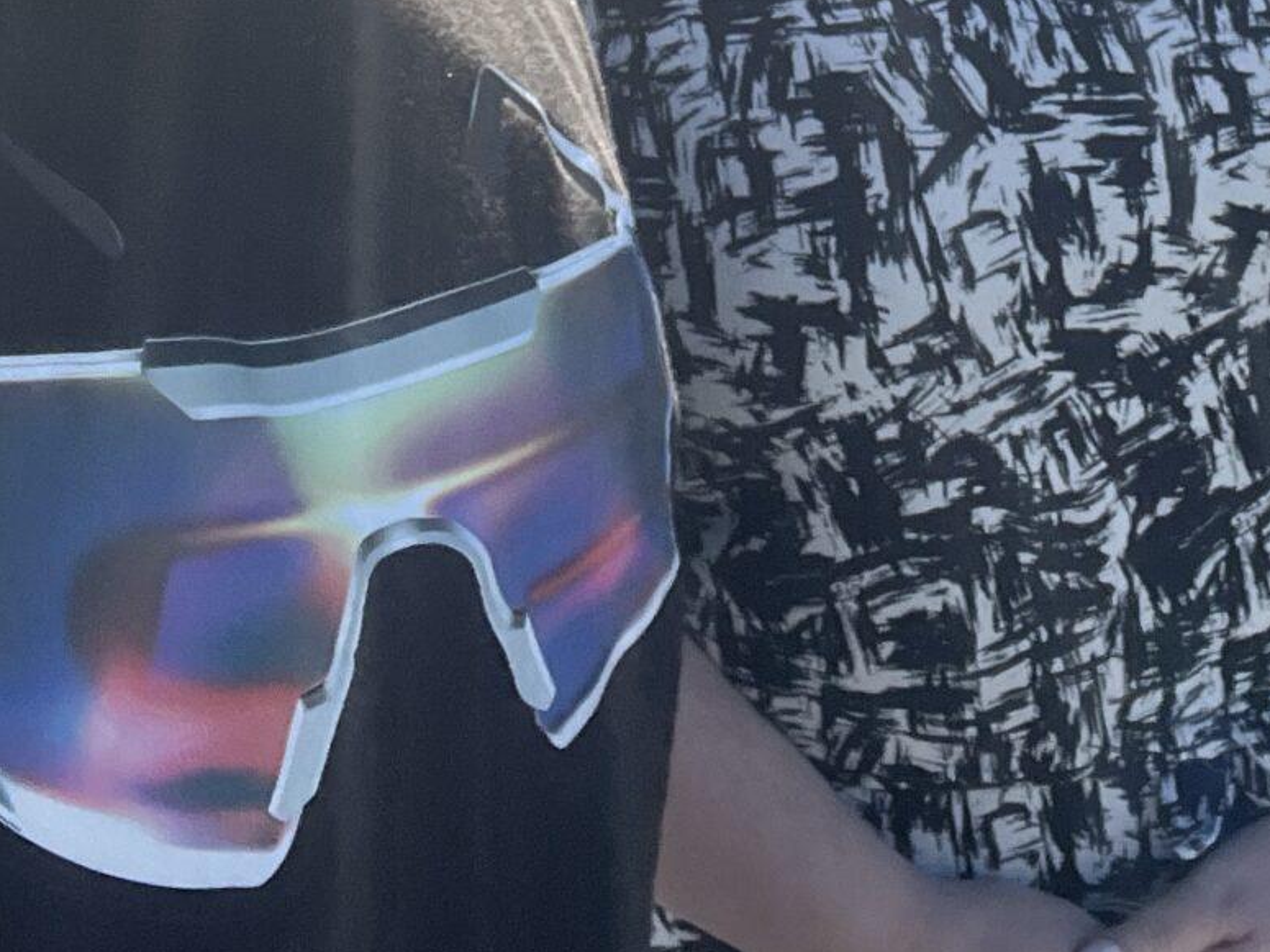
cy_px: -534
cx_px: 914
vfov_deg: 17.2
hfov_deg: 25.4
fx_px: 2788
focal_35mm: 76
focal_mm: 2.71
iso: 32
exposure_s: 1/470
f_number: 2.2
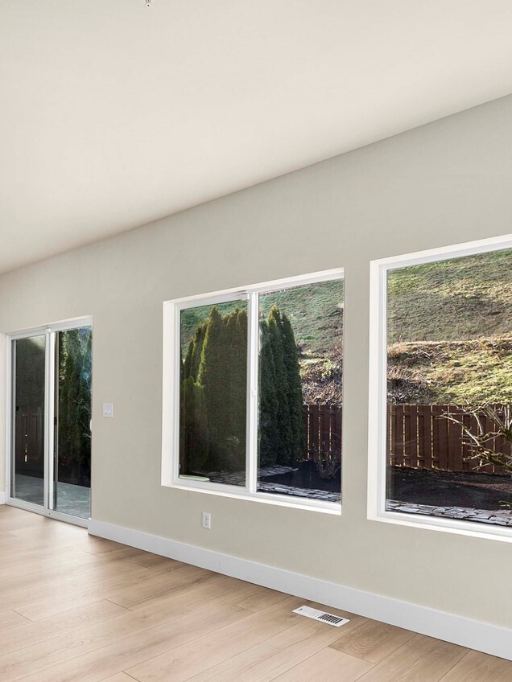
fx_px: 493
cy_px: 412
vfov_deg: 68.6
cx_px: 122
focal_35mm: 25
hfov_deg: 52.2
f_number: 7.1
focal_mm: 13
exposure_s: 1/125
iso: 80
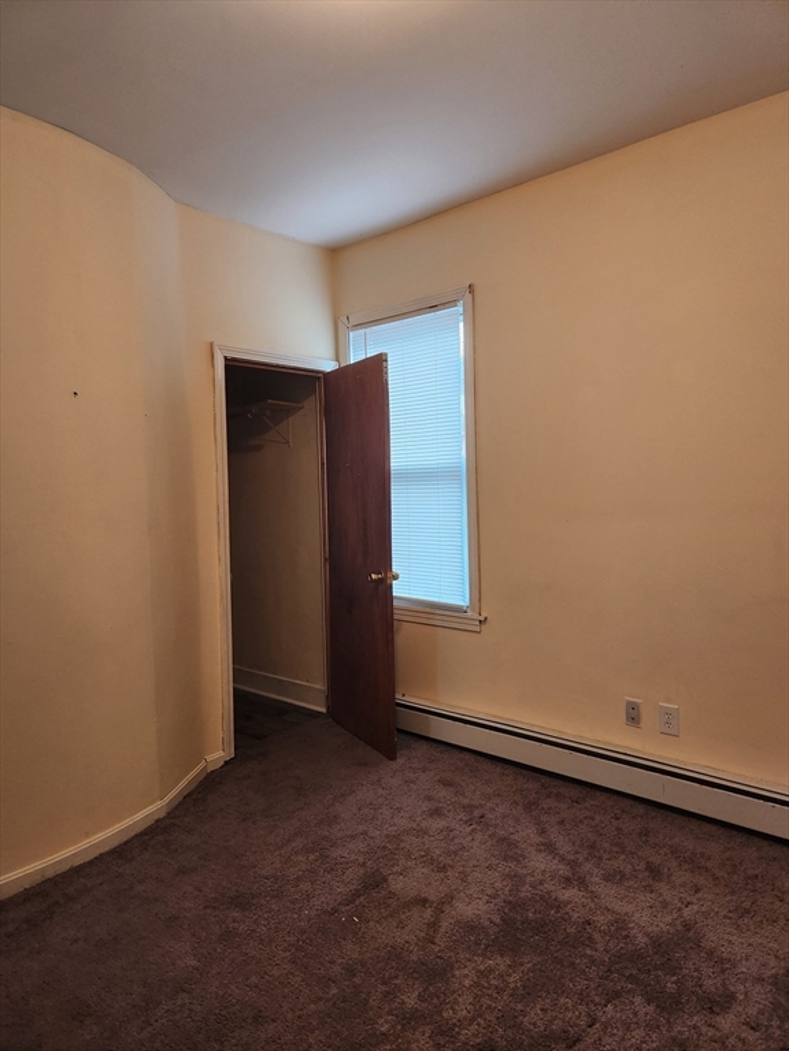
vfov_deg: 73.9
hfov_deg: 58.9
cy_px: 526
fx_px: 699
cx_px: 394
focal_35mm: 23
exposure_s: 1/120
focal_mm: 5.4
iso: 320
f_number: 1.8
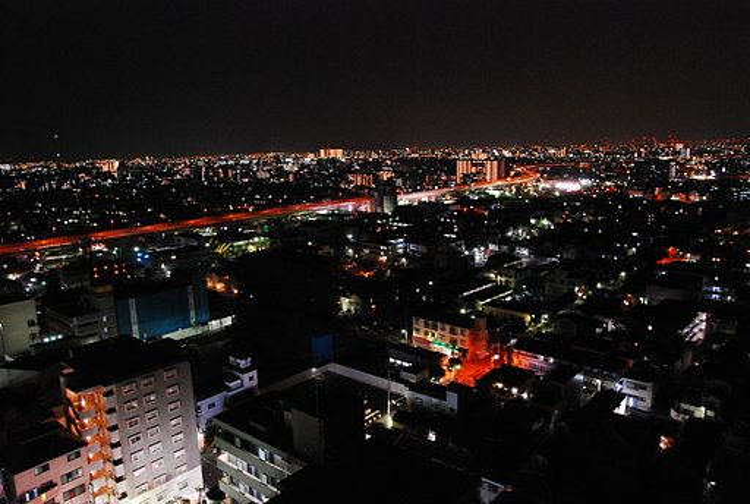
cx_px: 375
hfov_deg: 70.3
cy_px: 252
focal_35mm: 26
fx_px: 532
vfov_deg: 50.6
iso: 1600
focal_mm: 17
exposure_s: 1/1.6
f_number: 8
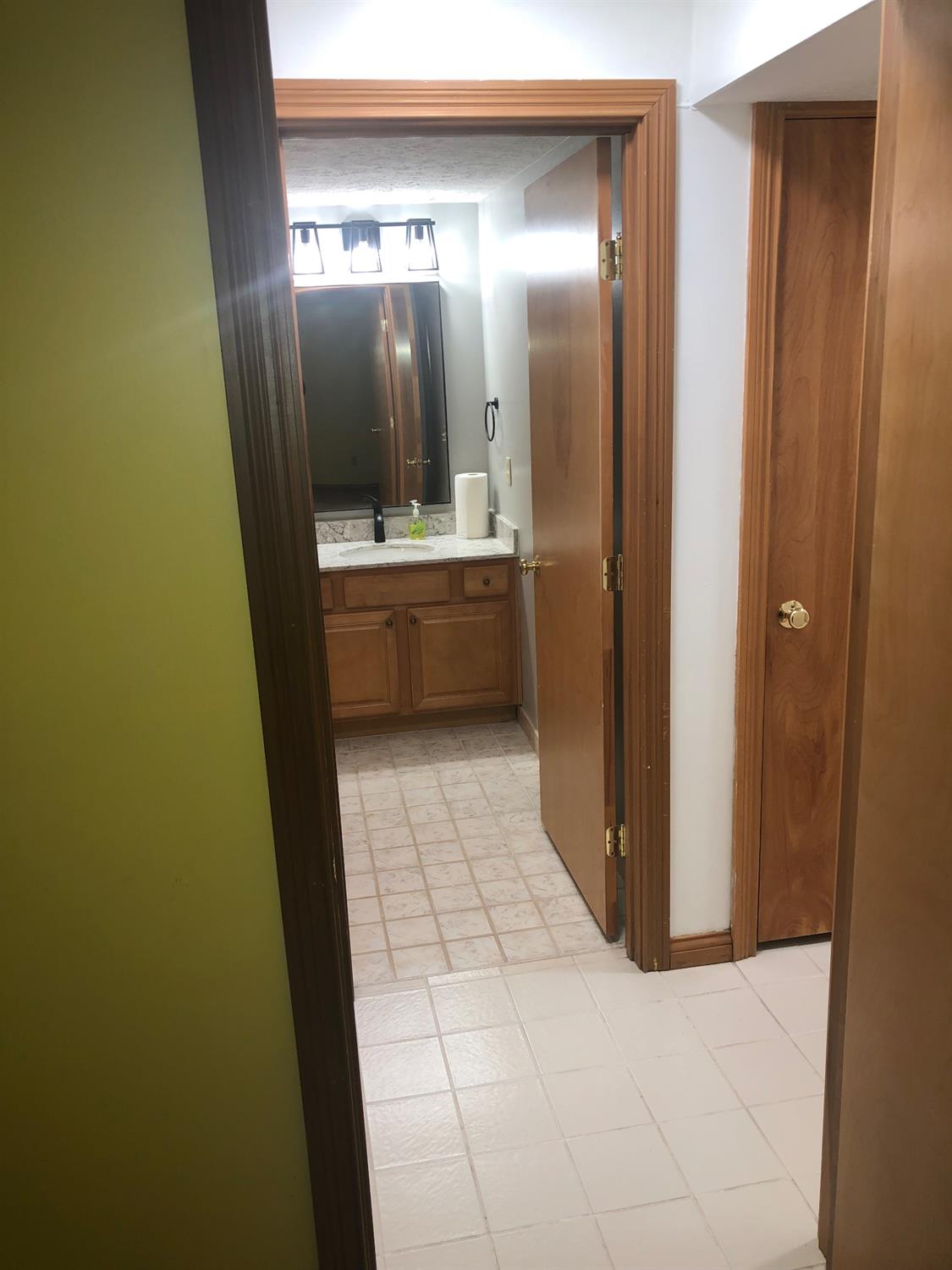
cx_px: 476
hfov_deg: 49.7
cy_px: 635
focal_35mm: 28
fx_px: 1027
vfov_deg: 63.4
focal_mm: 3.99
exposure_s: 1/19
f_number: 1.8
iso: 20
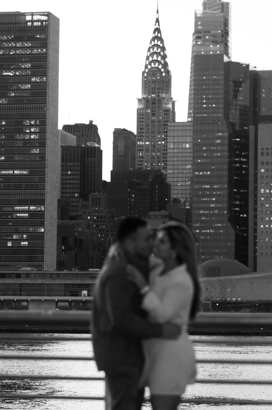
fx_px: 1608
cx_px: 141
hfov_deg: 9.7
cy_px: 218
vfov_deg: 14.5
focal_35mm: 142
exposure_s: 1/125
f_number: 2.5
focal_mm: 85
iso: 400
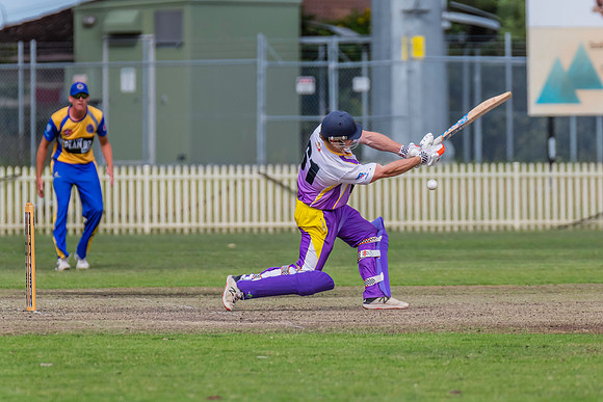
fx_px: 8922
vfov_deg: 2.6
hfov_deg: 3.9
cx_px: 349
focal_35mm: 533
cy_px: 216
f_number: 6.3
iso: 800
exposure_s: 1/2500
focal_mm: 460
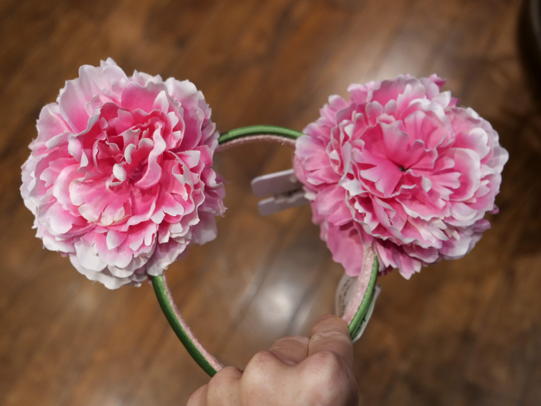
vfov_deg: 31.5
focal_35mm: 46
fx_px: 719
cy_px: 203
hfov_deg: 41.2
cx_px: 270
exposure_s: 1/60
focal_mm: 23
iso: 1000
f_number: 3.4
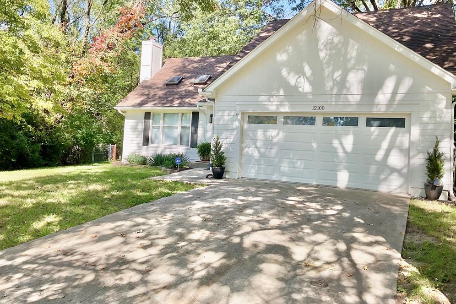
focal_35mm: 31
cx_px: 224
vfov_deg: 42.2
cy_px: 130
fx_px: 393
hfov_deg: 60.3
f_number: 1.8
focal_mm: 3
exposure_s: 1/415
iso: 16
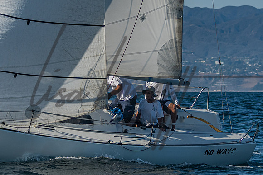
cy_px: 76
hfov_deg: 6.5
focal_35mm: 318
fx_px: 2320
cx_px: 118
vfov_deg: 4.3
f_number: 4.8
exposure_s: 1/2000
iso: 100
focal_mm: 116
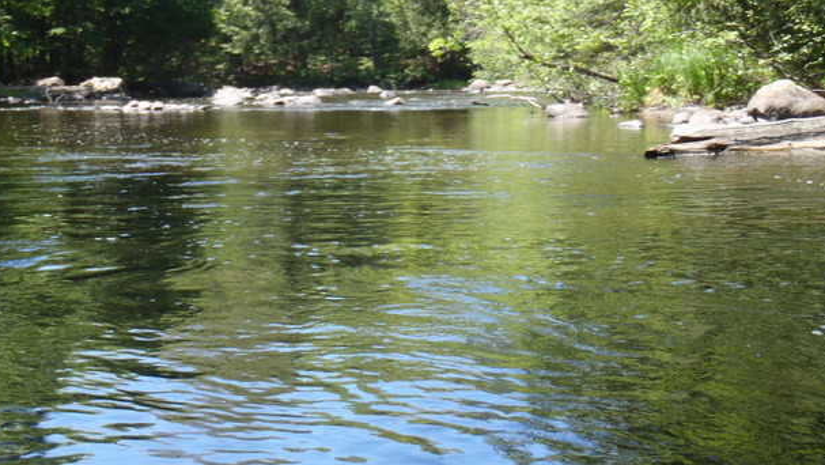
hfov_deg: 31.8
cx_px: 356
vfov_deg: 18.3
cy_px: 178
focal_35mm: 66
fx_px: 1444
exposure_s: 1/80
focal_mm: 8.25
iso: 80
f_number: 4.9
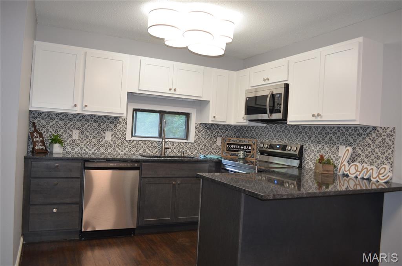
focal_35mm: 27
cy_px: 133
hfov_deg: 67.5
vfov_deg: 47.7
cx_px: 201
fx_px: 301
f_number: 3.5
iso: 560
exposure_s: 1/60
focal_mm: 18
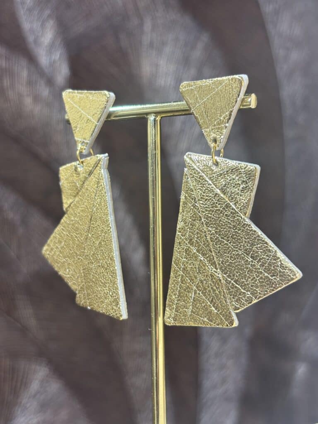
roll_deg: +0.9
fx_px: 637
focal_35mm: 52
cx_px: 159
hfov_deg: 28.0
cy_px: 212
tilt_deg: -4.5
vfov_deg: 36.8
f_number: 1.6
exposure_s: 1/50
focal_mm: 5.96
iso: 50
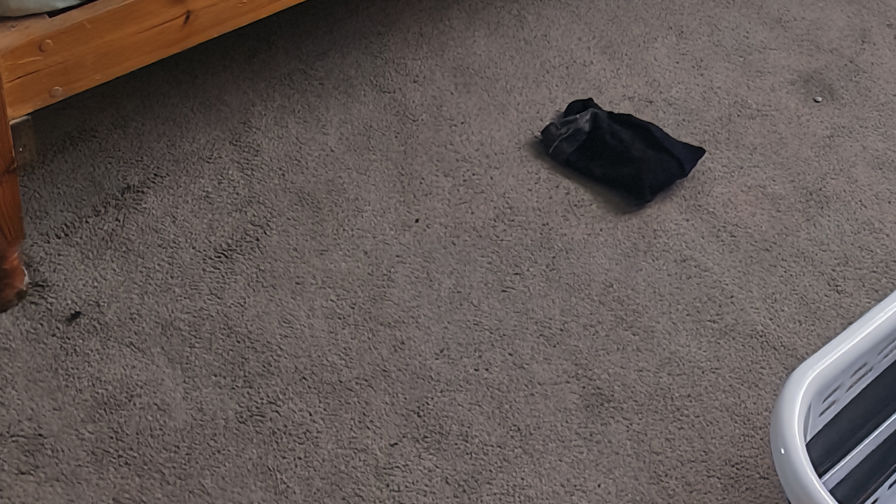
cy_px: -287
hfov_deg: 34.8
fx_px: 1402
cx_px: 653
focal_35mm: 59
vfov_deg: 17.9
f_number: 1.6
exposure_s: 1/2400
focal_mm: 5.4
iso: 2000
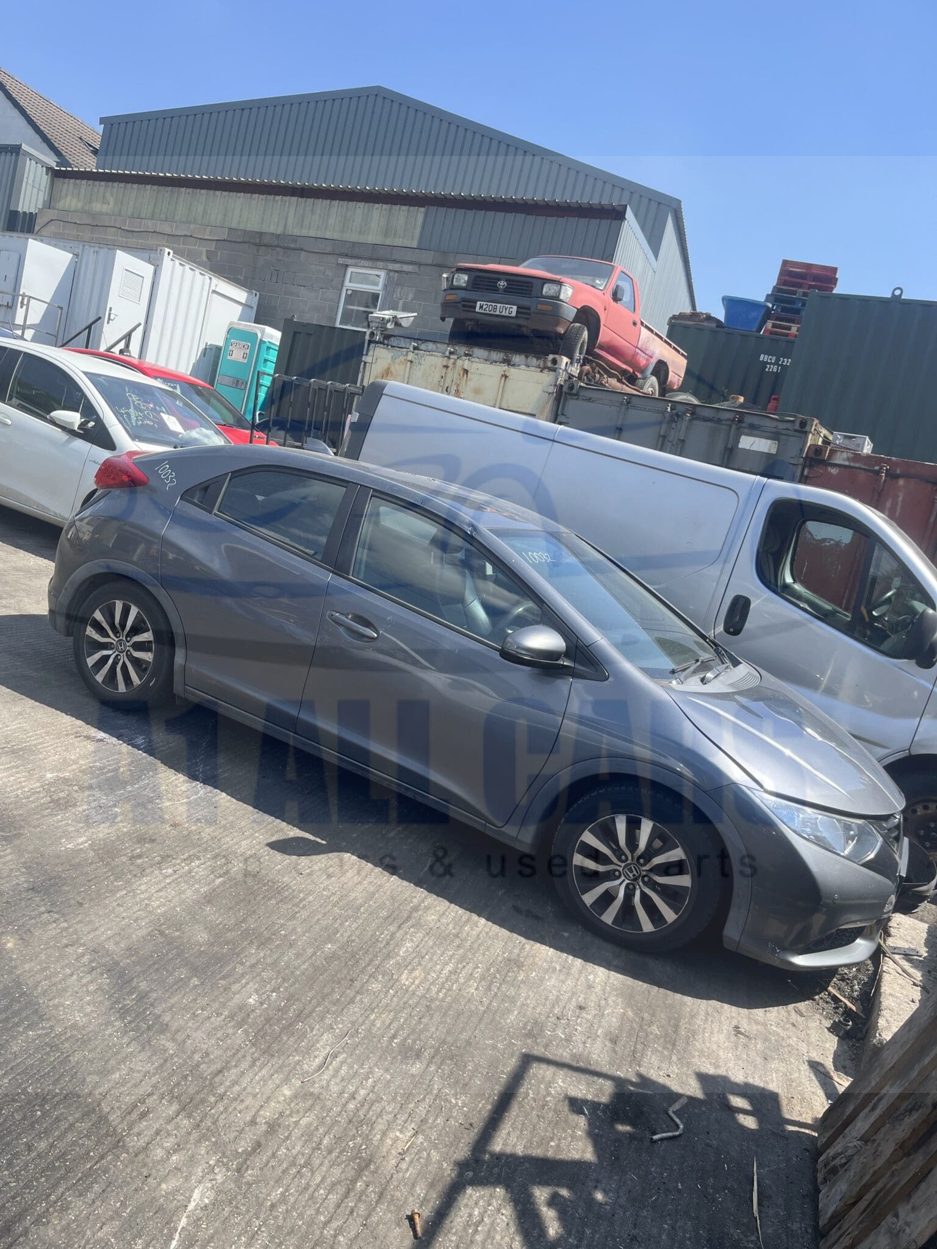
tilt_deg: -8.0
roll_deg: -13.6
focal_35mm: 26
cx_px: 468
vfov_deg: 67.3
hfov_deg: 53.1
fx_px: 938
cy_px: 624
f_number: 1.6
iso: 50
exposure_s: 1/1776
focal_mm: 5.1
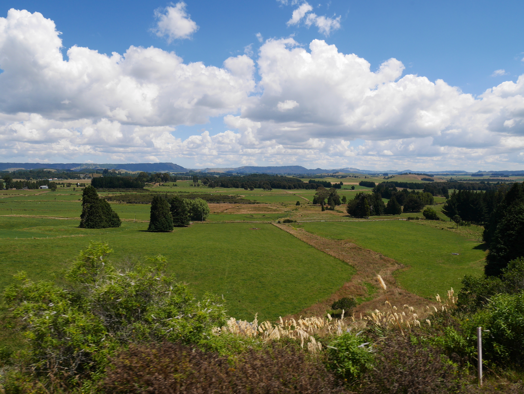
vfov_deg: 56.9
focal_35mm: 24
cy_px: 197
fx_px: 363
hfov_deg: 71.6
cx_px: 262
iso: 200
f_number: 8
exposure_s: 1/640
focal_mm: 12
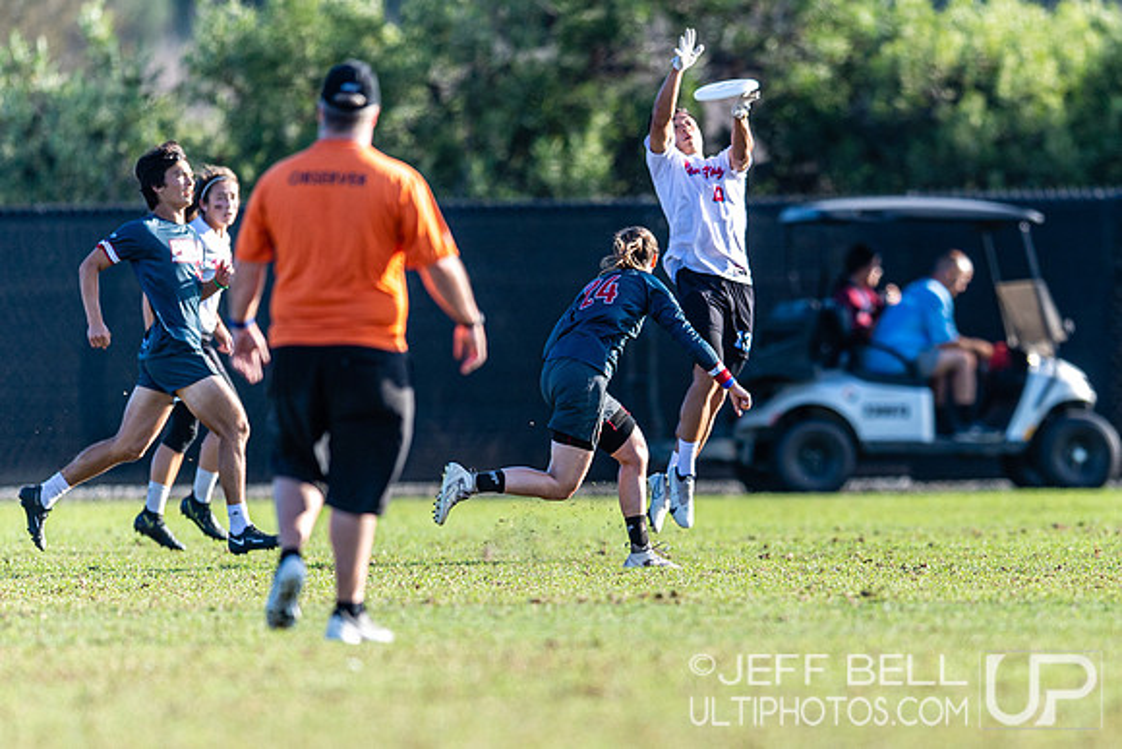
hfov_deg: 2.9
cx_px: 738
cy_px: 524
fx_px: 22517
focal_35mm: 722
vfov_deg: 1.9
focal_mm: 400
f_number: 2.8
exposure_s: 1/2000
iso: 200
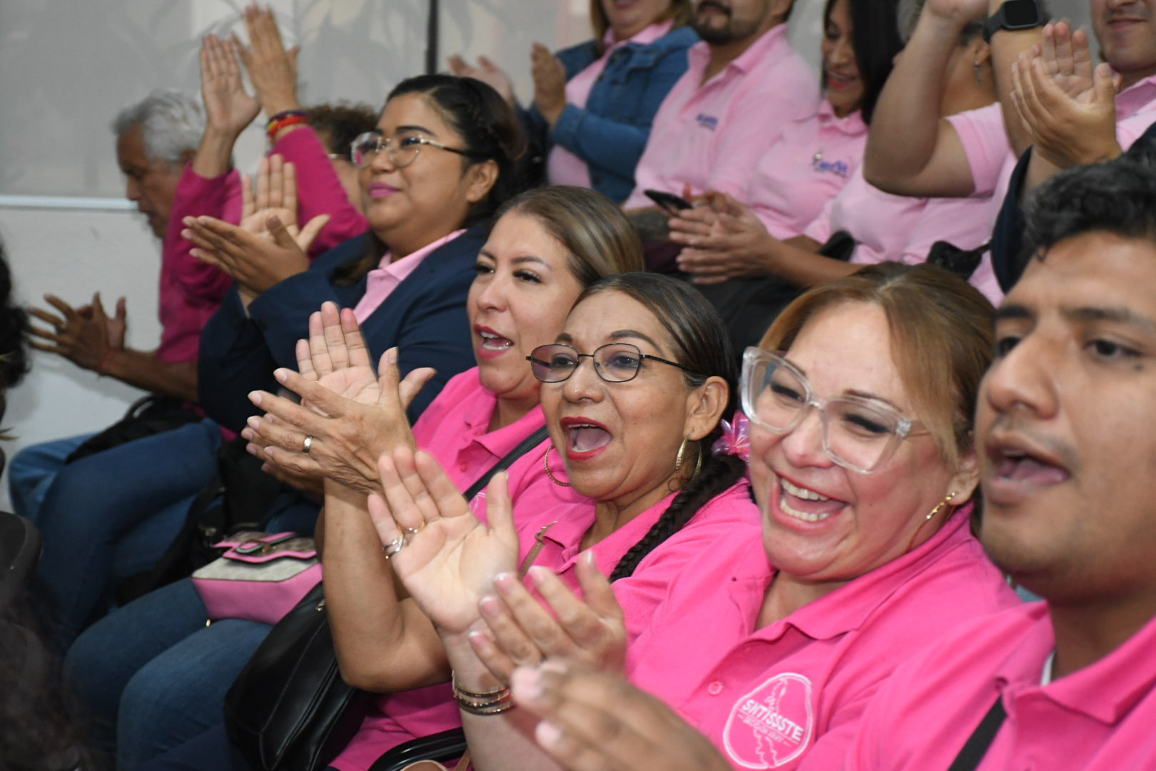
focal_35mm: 90
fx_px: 2890
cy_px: 386
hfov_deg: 22.6
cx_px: 578
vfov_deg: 15.2
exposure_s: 1/100
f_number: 6.3
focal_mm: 60
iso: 2500
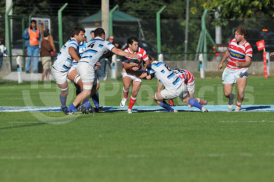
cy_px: 91
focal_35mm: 450
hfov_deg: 4.6
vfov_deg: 3.0
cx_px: 137
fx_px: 3420
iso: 200
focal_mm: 300
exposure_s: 1/3200
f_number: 3.5
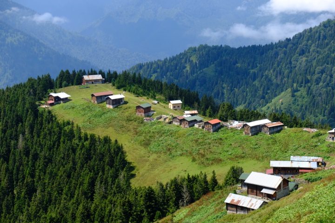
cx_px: 168
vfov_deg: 19.5
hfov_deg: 28.8
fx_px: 651
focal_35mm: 70
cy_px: 112
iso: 200
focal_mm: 46.6
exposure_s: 1/420
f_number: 5.6
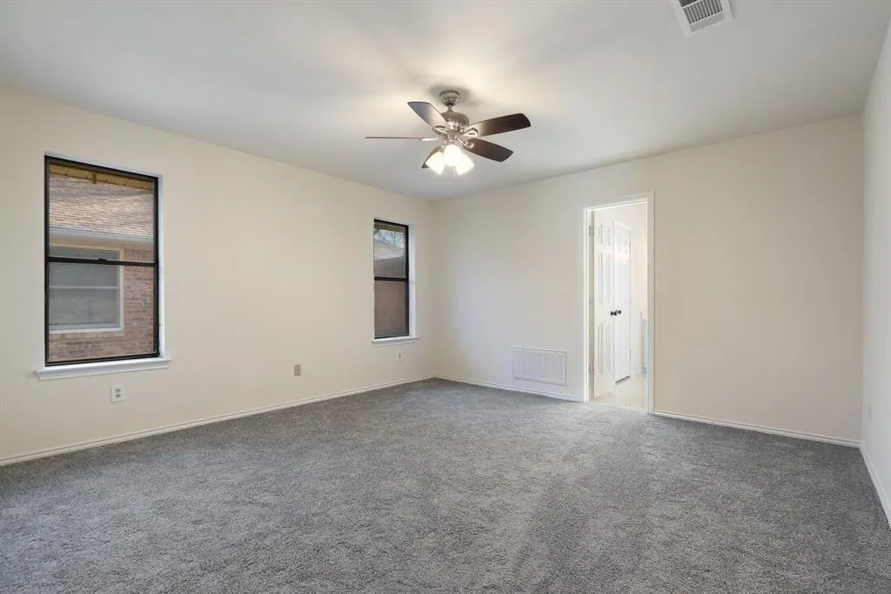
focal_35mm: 16
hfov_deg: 96.8
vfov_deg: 73.7
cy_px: 297
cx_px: 446
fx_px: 396
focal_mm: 16
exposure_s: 1
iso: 320
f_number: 8
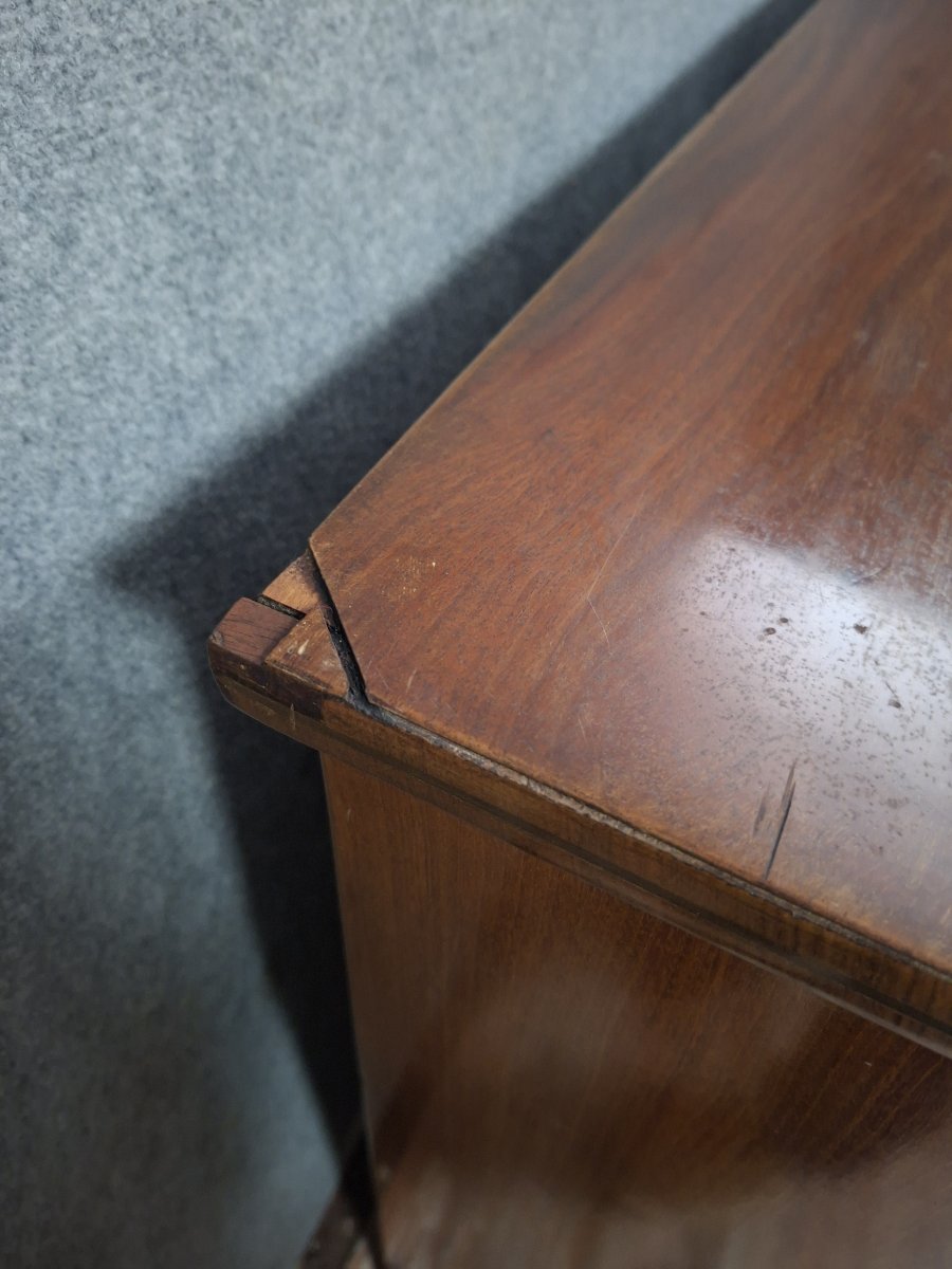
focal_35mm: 23
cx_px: 476
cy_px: 634
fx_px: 843
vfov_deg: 73.9
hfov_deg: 58.9
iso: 800
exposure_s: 1/25
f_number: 1.8
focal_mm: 5.54
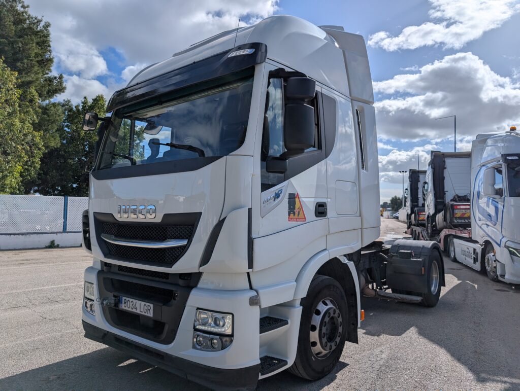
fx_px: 361
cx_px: 260
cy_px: 196
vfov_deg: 56.9
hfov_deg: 71.5
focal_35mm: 24
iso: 19
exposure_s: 1/4184
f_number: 1.68
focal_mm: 6.9
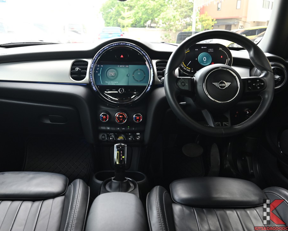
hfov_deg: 54.0
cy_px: 116
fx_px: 281
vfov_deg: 44.6
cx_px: 122
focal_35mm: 33
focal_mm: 29
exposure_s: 1/45
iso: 800
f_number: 6.7
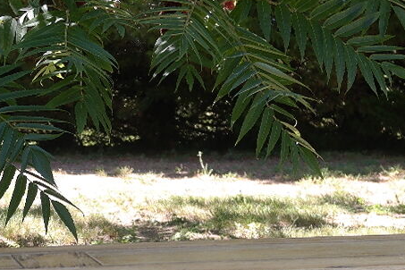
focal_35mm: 126
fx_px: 1417
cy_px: 426
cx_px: 32
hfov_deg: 16.0
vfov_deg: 10.4
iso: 100
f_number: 3.5
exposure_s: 1/125
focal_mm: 22
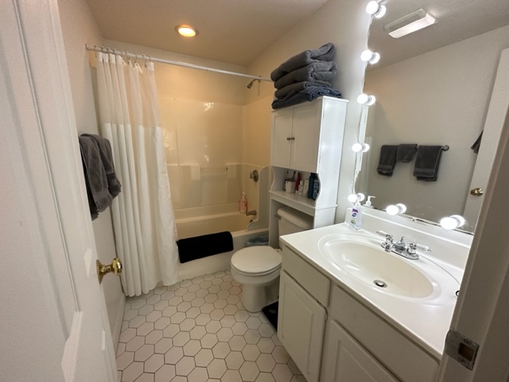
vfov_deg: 85.7
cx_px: 254
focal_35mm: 14
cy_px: 191
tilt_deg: -14.0
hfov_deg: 102.1
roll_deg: +0.2
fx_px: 206
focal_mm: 2.22
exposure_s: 1/120
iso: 250
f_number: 2.2
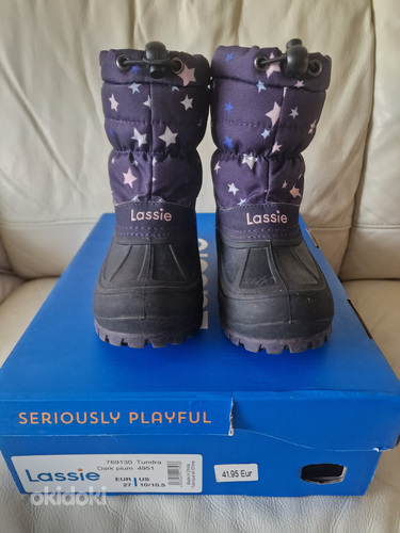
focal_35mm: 23
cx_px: 200
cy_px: 266
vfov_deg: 73.9
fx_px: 354
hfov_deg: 58.9
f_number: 1.8
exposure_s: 1/120
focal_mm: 6.4
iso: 1000
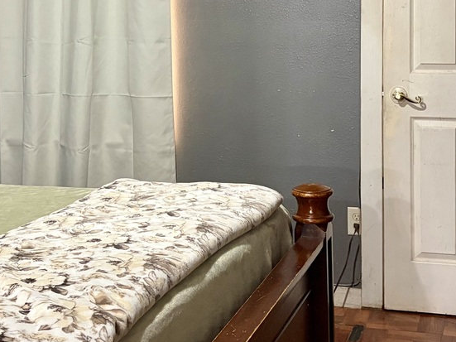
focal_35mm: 68
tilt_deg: -3.7
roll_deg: +1.5
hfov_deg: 28.5
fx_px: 896
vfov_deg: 21.2
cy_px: 49
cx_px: 197
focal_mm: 5.96
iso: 400
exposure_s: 1/40
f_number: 1.6
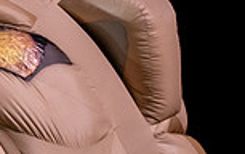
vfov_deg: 2.2
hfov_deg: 3.5
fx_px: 3957
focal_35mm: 592
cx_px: -187
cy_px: 323
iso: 1600
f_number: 1.8
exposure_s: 1/1000
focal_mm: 135
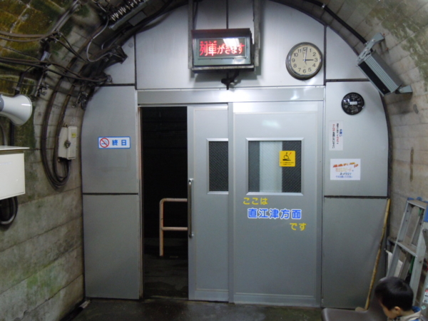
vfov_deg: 46.8
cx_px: 214
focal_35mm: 30
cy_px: 160
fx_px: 371
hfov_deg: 60.0
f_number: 3.5
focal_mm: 5.4
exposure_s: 1/15
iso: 400
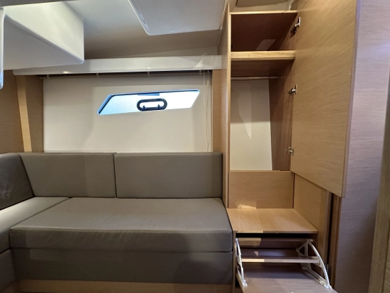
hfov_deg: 102.0
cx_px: 195
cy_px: 146
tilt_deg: -5.6
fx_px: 158
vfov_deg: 85.7
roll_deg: +0.1
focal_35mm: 14
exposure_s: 1/60
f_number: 2.2
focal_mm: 2.22
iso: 640
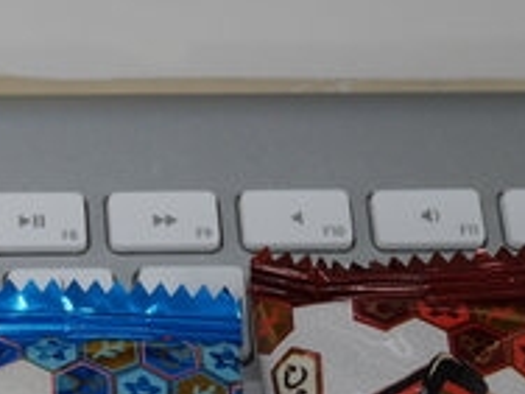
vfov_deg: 11.3
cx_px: -123
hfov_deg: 14.8
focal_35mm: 128
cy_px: 513
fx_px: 1941
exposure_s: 1/80
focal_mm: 20
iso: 200
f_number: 4.6
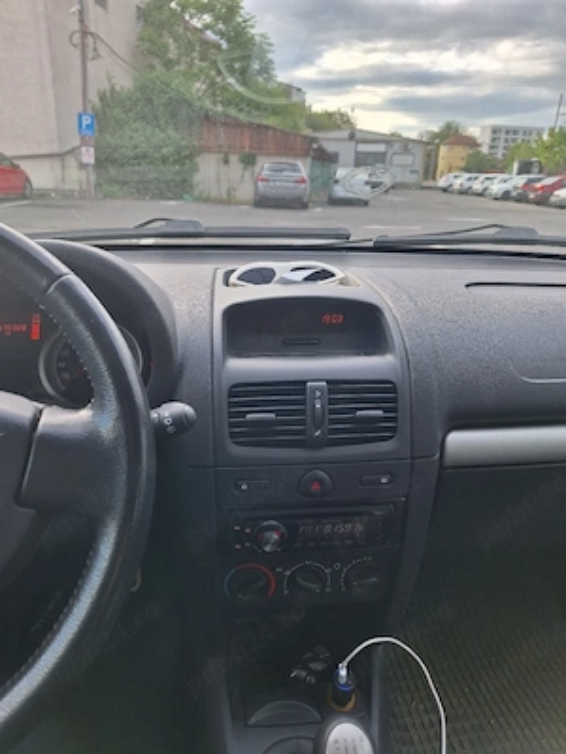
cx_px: 283
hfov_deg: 58.9
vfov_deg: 73.9
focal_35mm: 23
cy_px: 377
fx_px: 501
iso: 40
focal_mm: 5.54
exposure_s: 1/200
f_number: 1.8
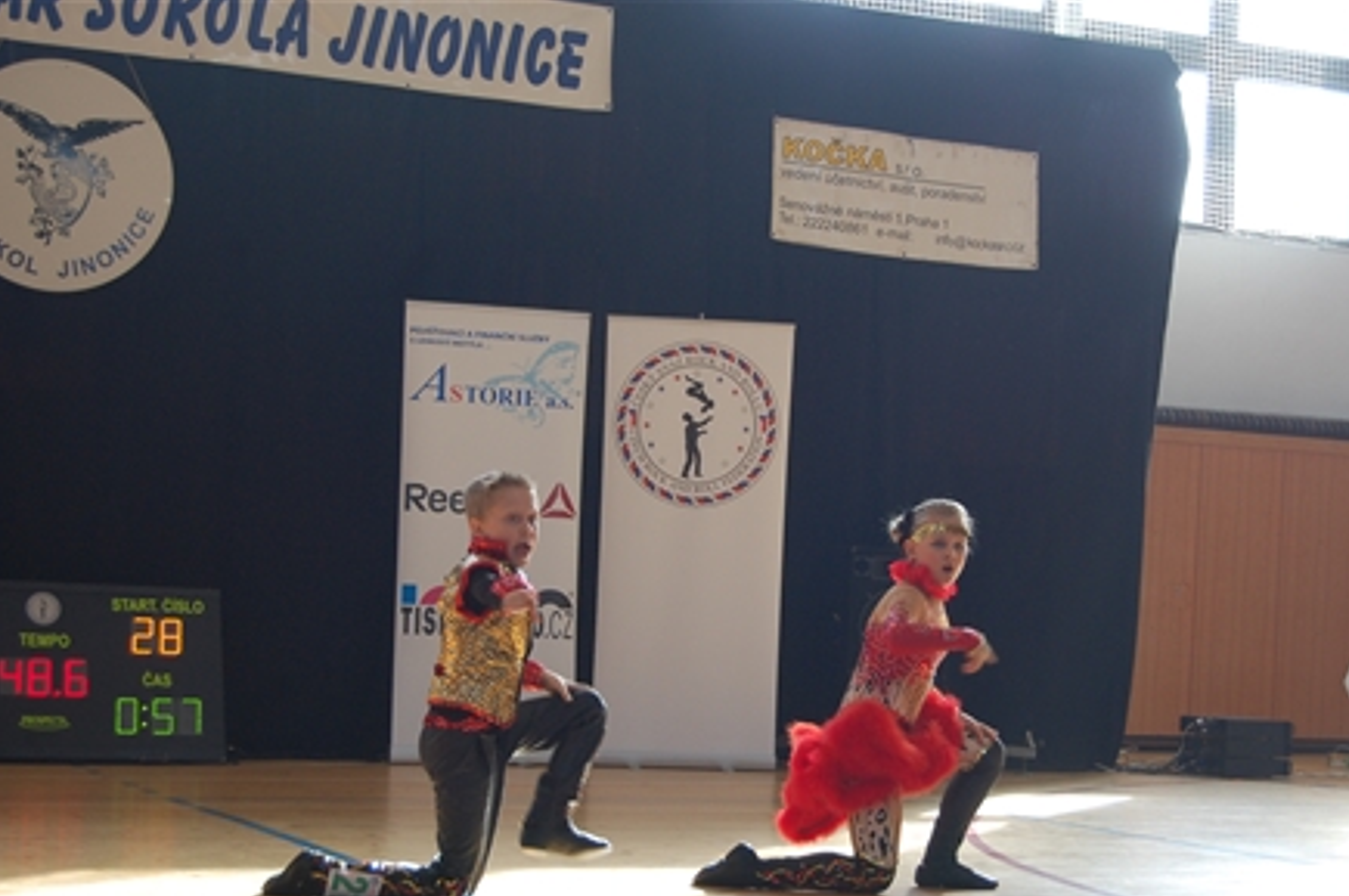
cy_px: 512
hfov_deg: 29.3
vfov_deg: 19.7
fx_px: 2583
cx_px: 729
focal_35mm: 69
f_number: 5
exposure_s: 1/100
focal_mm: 40
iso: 400
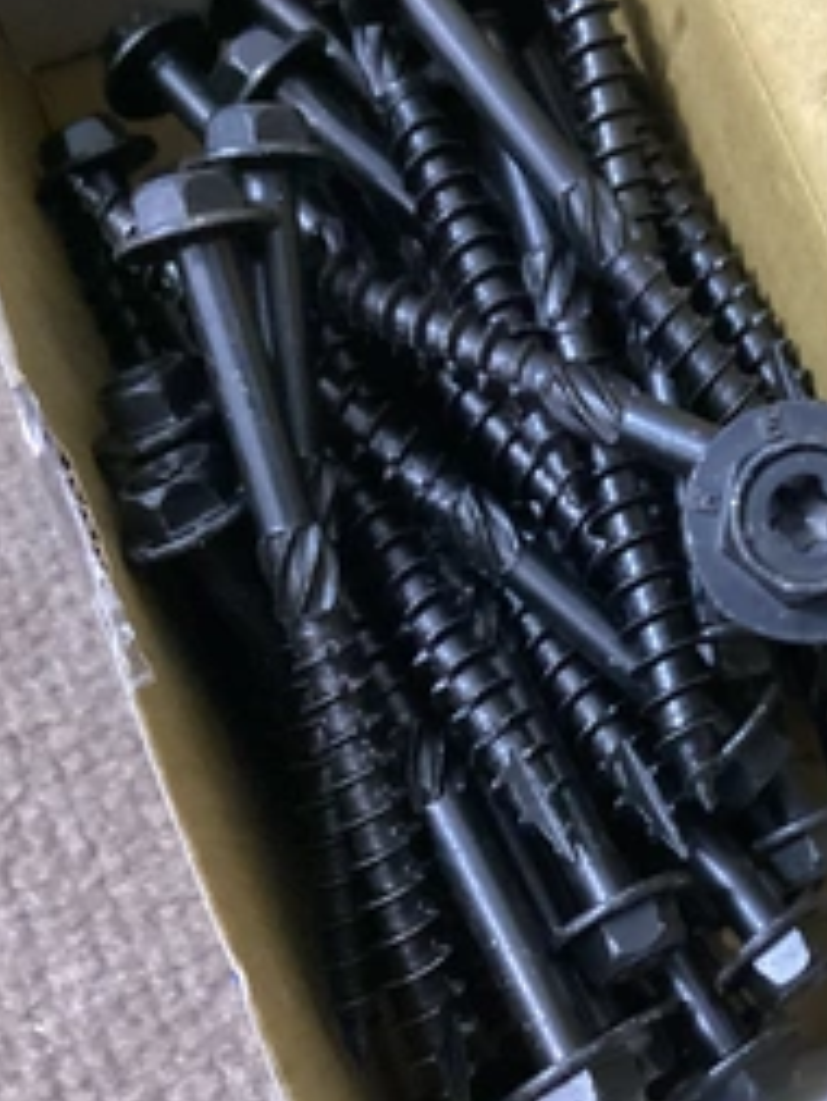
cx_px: 683
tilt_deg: -75.7
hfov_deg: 28.9
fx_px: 1560
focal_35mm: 49
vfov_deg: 38.9
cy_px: 540
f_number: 2.4
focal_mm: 3.3
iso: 640
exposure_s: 1/30
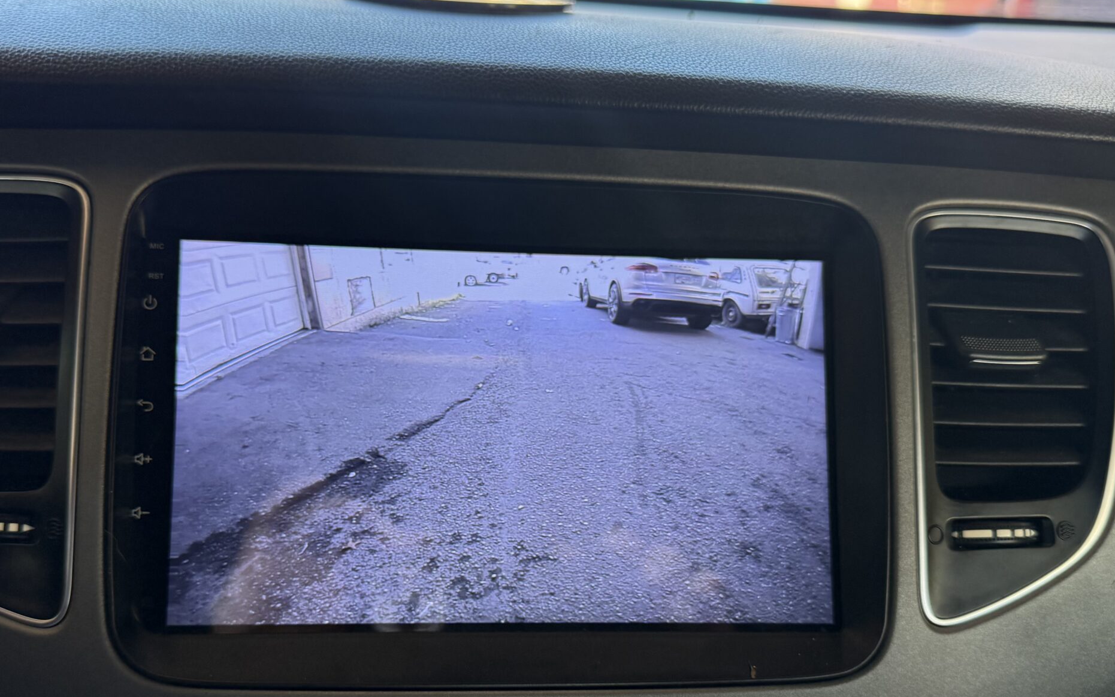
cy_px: 435
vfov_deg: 36.1
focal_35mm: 35
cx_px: 537
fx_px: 1064
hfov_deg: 55.3
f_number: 1.78
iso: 160
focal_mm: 6.76
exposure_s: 1/121
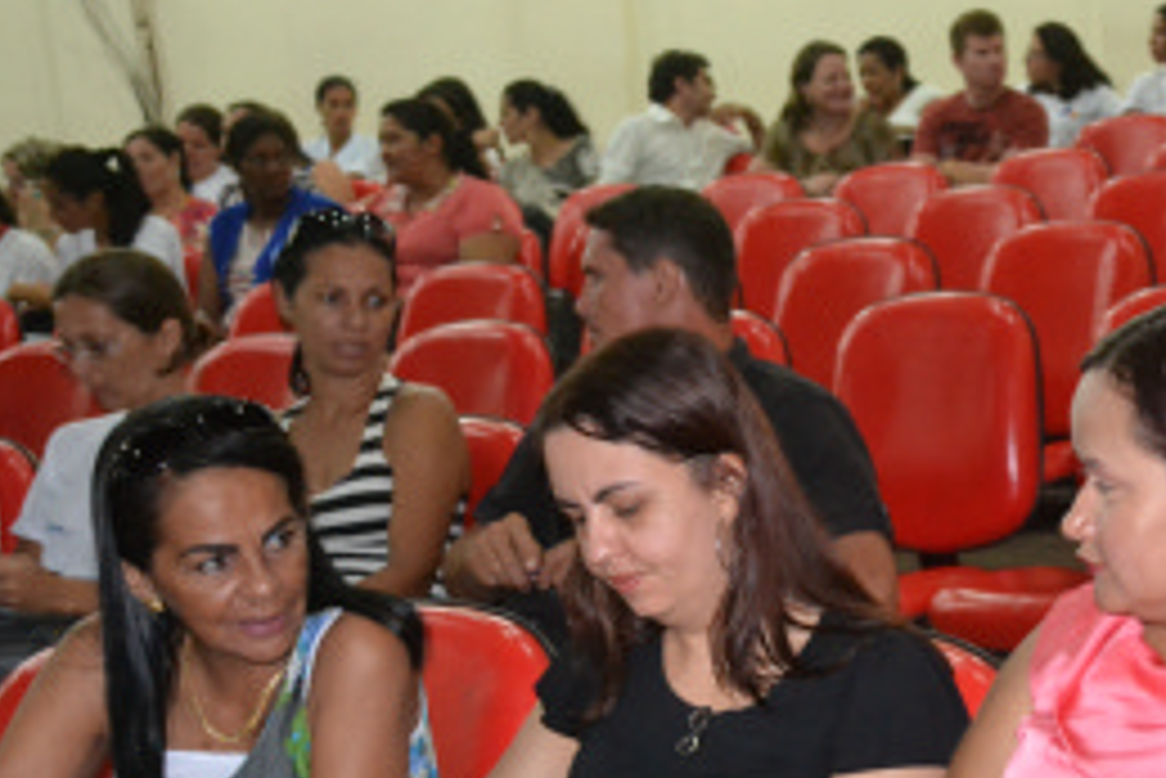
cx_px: 1080
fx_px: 2625
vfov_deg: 16.8
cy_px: 582
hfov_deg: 24.2
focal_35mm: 81
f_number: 4
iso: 3200
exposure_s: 1/60
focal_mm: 28
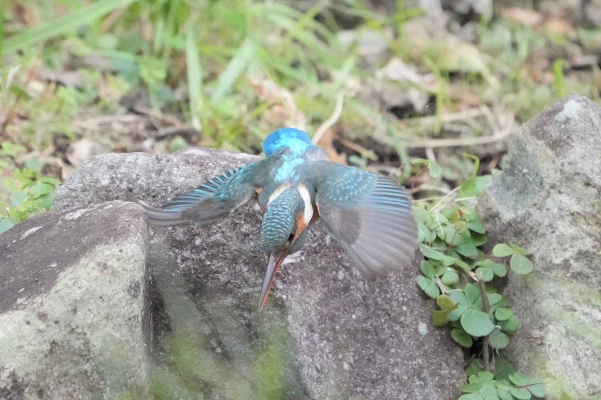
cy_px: 200
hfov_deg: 3.4
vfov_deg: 2.3
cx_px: 300
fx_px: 10016
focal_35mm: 600
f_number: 6.3
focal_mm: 600
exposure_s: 1/2500
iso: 10000
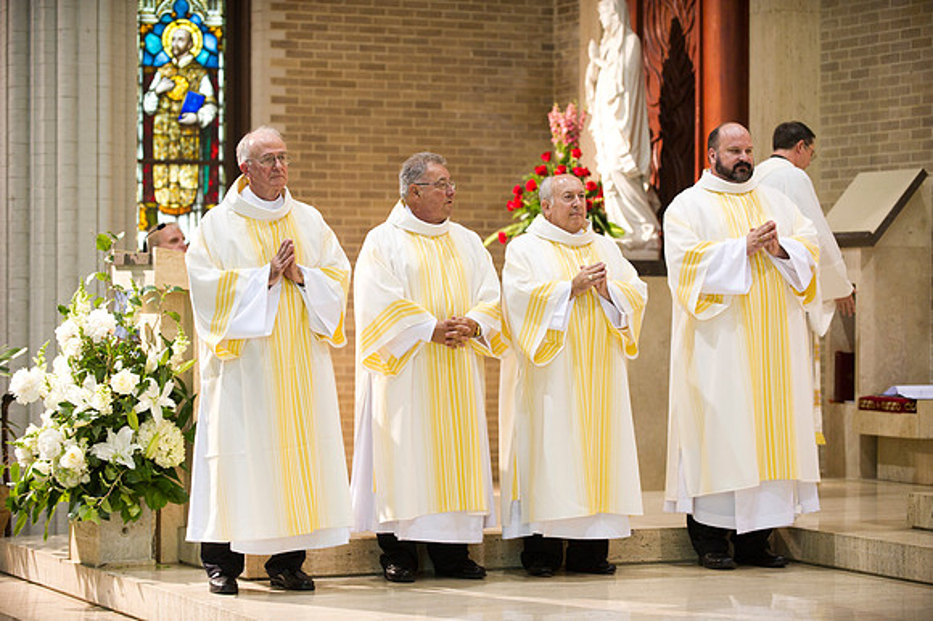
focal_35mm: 105
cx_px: 466
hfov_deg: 19.5
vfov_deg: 13.0
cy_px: 310
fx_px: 2720
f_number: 2.8
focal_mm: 105
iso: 2000
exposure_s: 1/100
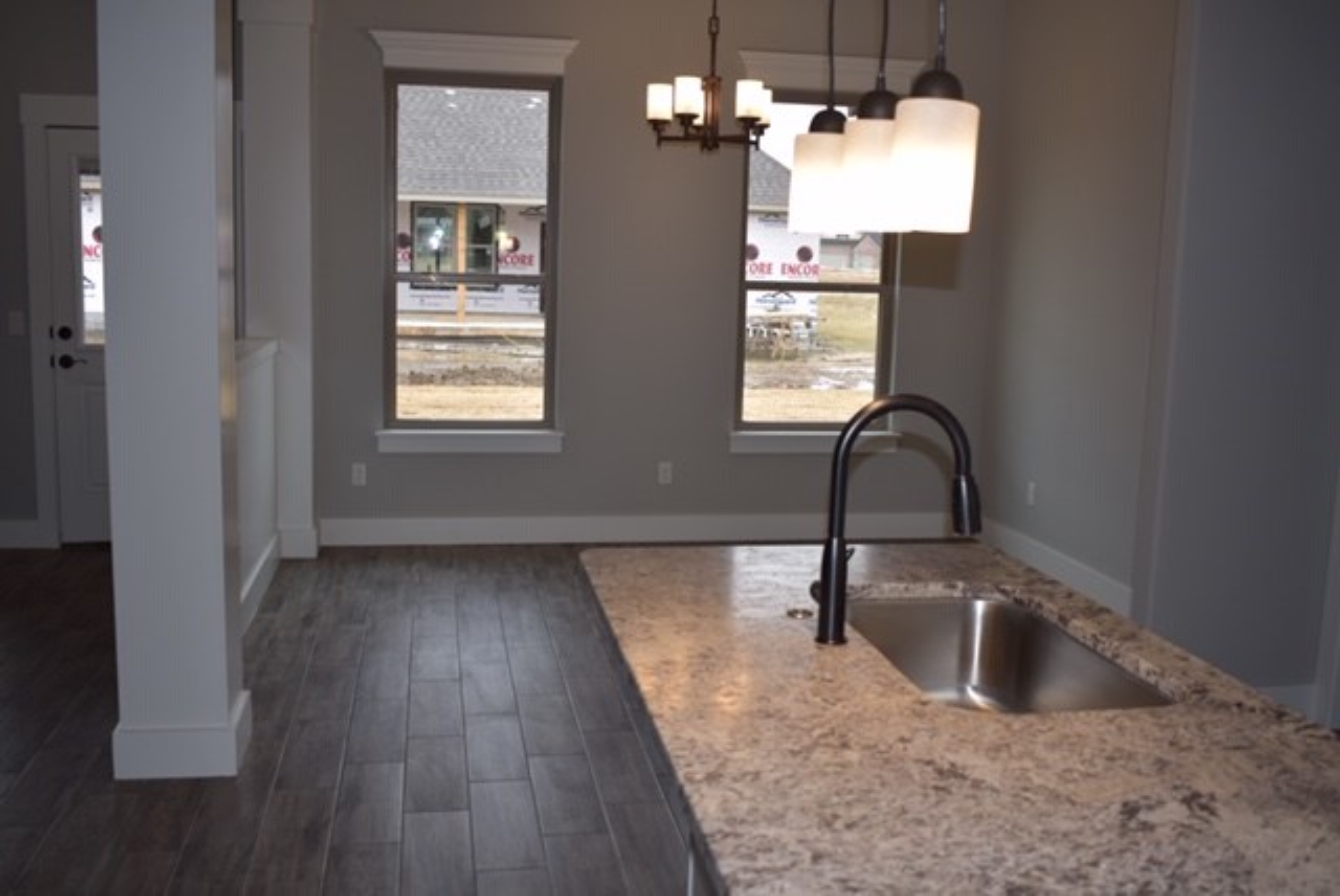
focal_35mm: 34
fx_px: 1285
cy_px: 448
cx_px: 670
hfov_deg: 55.1
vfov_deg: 38.4
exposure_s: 1/60
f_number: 3.8
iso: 110
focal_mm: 23
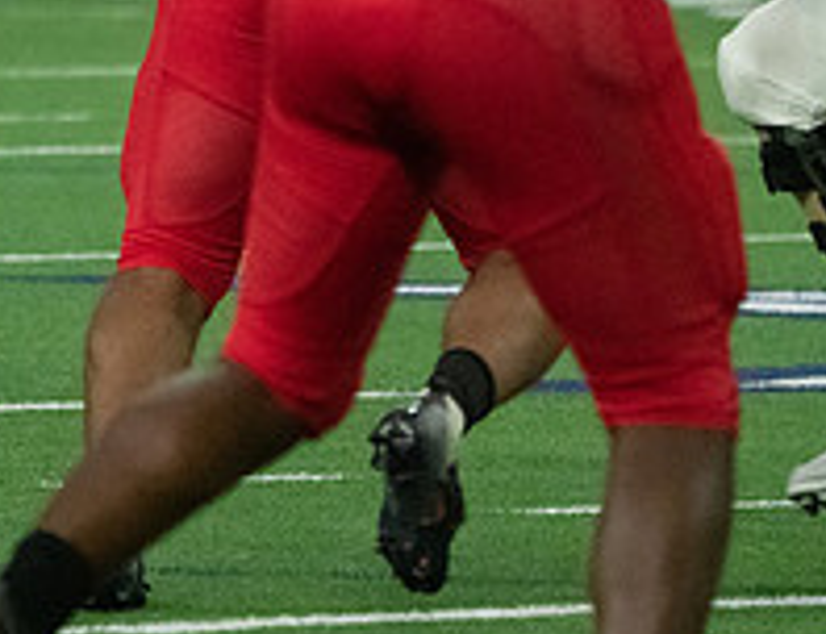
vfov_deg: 1.8
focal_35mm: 823
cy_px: -225
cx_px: -117
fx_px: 19806
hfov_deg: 2.4
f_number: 5.6
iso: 10000
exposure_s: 1/1000
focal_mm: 235
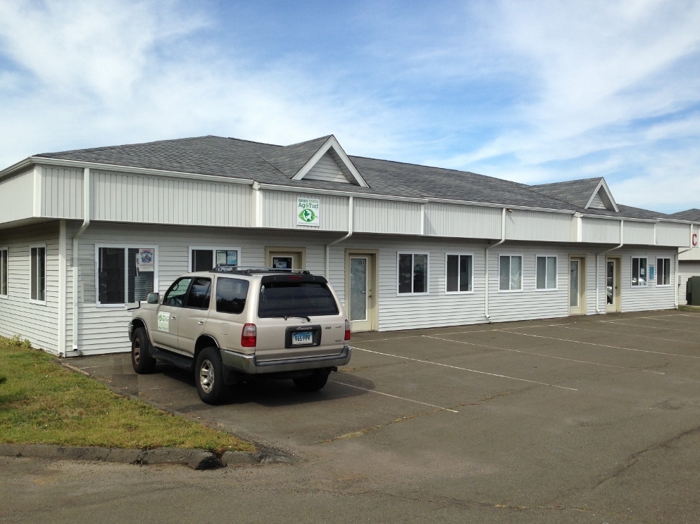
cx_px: 359
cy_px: 266
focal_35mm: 34
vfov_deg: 41.8
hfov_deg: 54.0
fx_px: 687
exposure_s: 1/1323
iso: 50
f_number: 2.4
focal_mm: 4.12
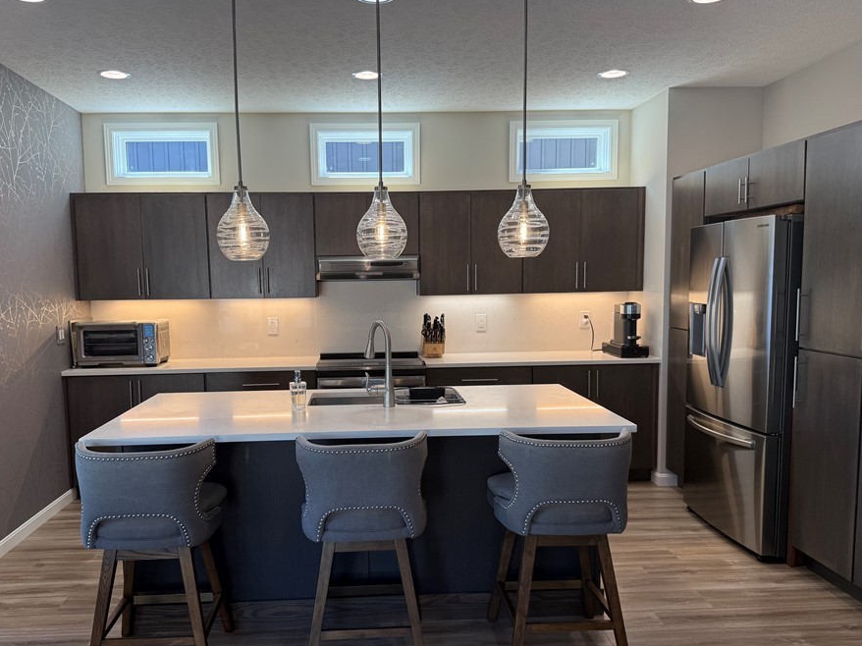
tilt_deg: -5.3
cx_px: 384
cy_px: 339
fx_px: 697
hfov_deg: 63.3
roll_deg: +1.0
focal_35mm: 28
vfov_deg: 49.7
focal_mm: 6.76
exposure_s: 1/157
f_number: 1.78
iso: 80
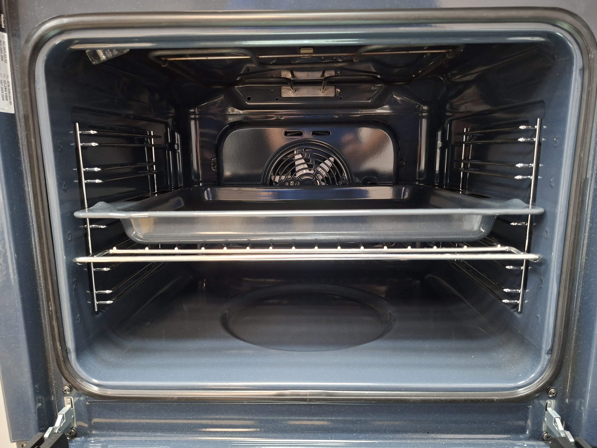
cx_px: 298
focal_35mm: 23
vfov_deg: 58.9
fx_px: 397
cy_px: 224
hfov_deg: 73.9
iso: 800
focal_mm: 5.54
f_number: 1.8
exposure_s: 1/25
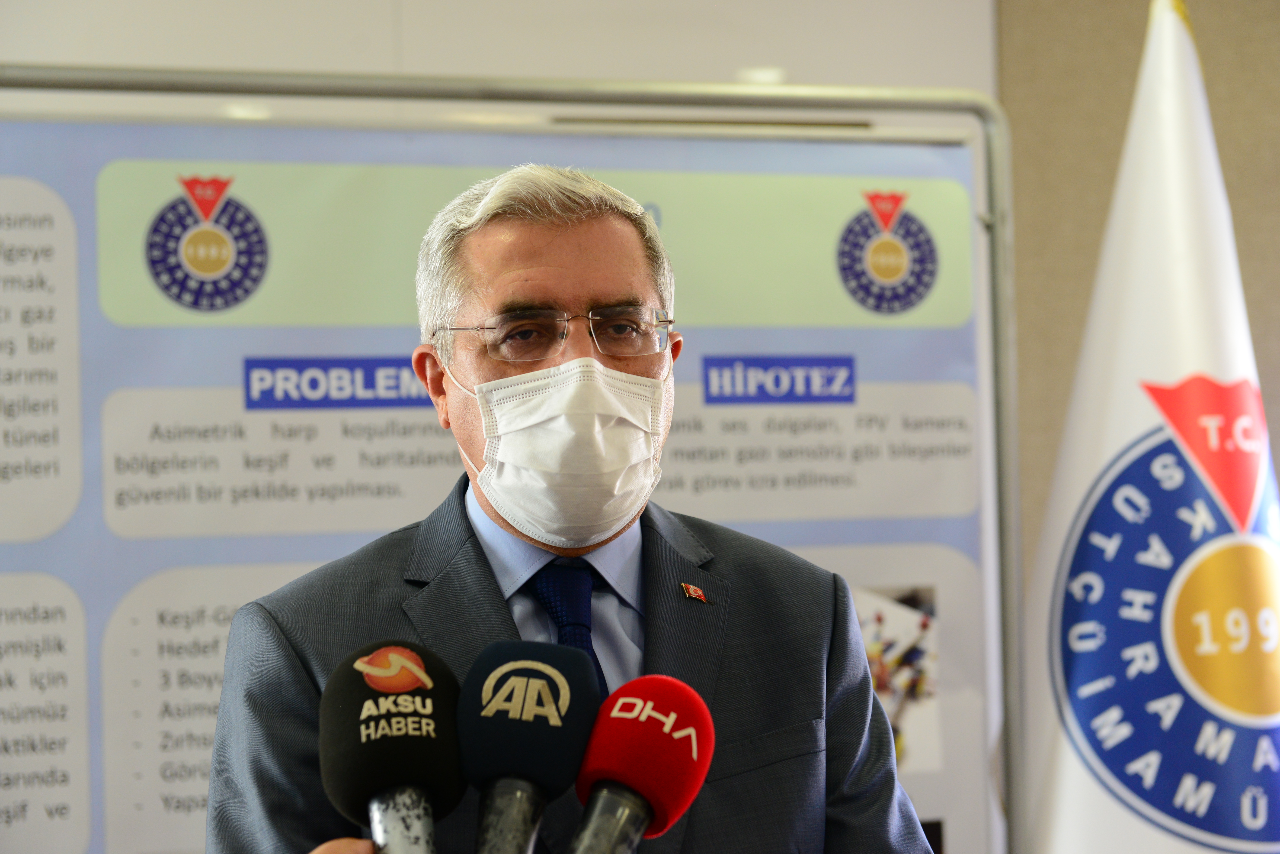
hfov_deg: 32.4
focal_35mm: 62
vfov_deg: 21.9
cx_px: 640
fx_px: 2204
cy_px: 427
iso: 1250
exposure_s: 1/100
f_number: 4
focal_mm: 62
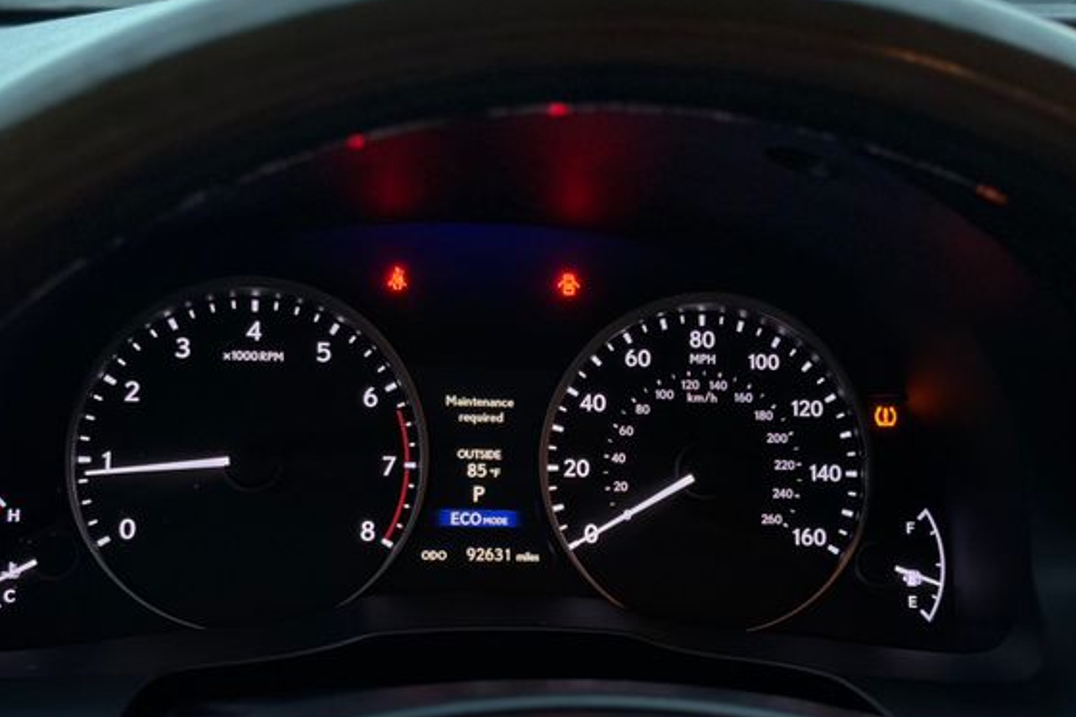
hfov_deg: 35.1
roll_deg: -4.3
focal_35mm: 57
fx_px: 1704
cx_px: 547
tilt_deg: -17.4
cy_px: 401
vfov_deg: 23.8
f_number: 1.78
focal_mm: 6.76
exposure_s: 1/33
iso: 400
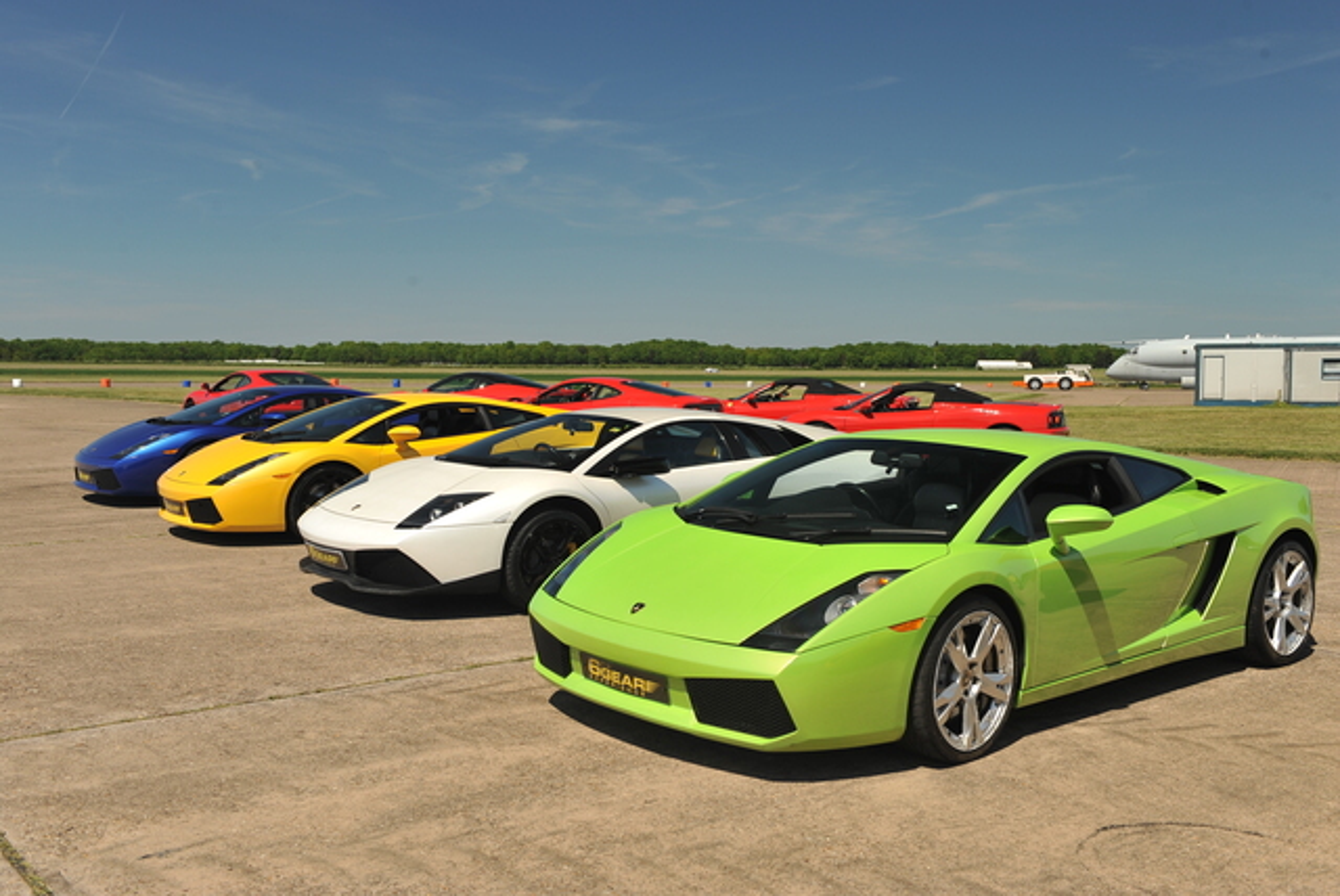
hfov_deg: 54.4
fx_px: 1304
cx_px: 670
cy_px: 448
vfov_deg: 37.9
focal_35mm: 35
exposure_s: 1/320
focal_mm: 35
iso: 200
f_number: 9
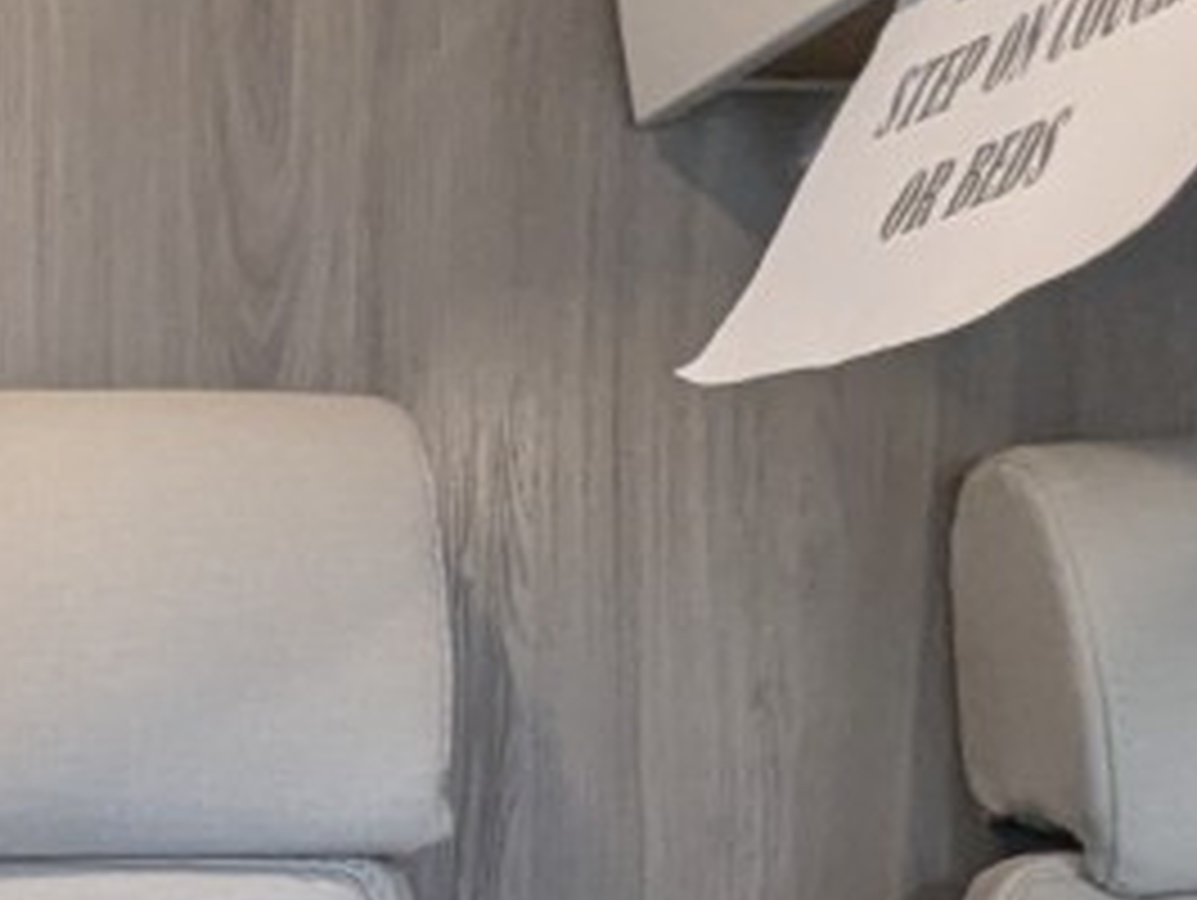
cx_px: -403
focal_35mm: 84
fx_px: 2907
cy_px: 1296
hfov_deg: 20.9
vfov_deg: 16.3
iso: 328
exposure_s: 1/150
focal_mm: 2.35
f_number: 2.2
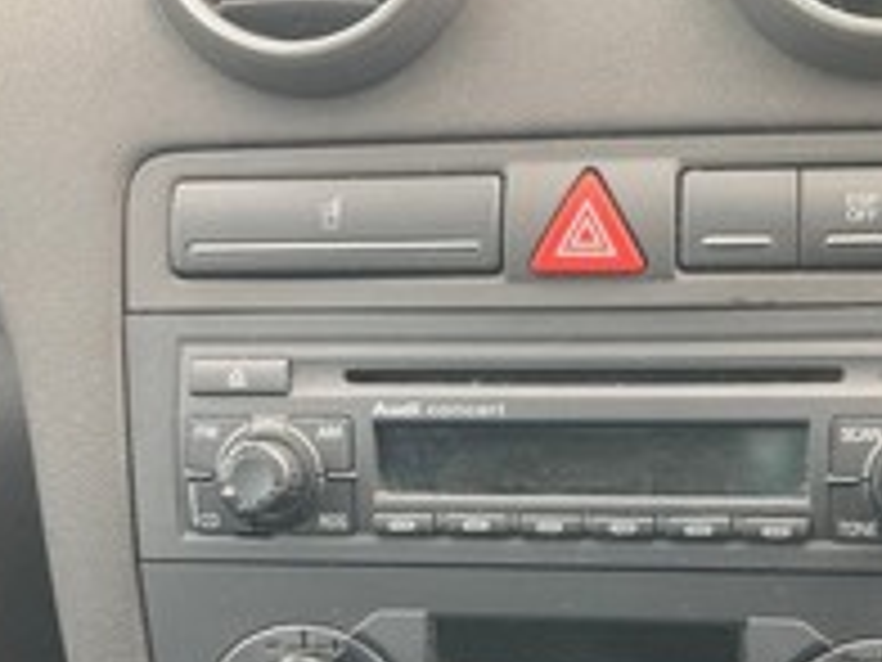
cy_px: 513
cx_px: 576
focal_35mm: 50
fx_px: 1274
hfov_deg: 37.8
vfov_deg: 28.6
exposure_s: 1/106
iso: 80
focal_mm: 3.99
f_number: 1.8
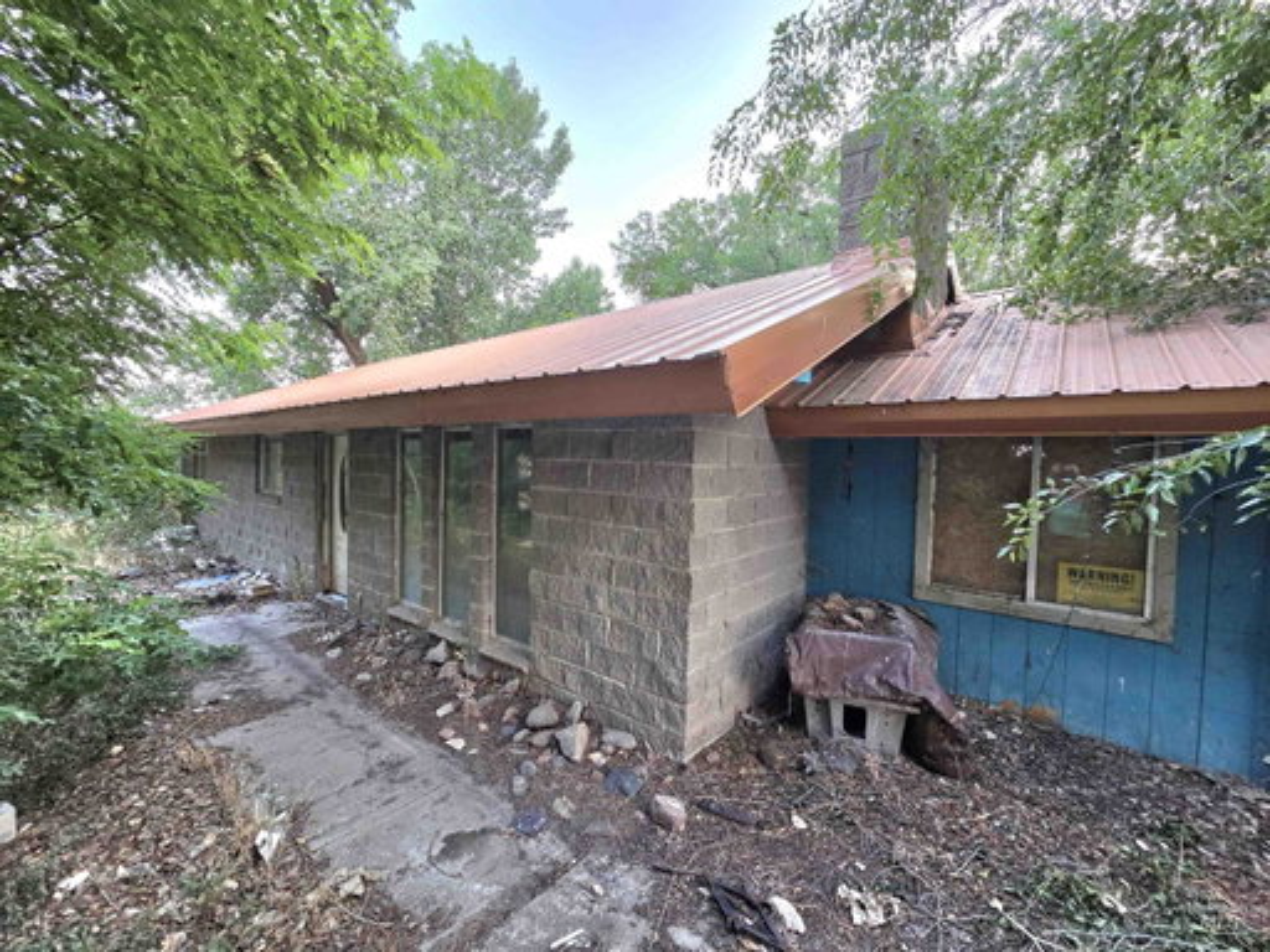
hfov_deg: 106.2
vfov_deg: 89.9
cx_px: 635
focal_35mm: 13
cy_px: 476
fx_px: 477
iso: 200
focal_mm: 2.2
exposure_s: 1/120
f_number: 2.2
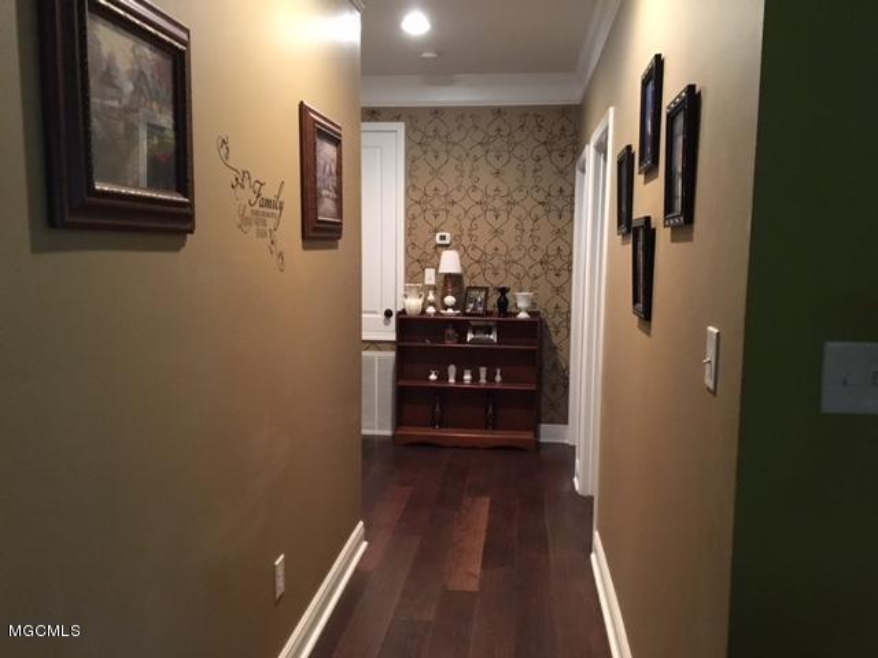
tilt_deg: -3.9
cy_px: 329
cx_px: 439
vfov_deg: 48.2
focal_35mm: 29
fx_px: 736
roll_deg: -0.3
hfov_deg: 61.7
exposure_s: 1/15
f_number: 2.2
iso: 320
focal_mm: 4.15
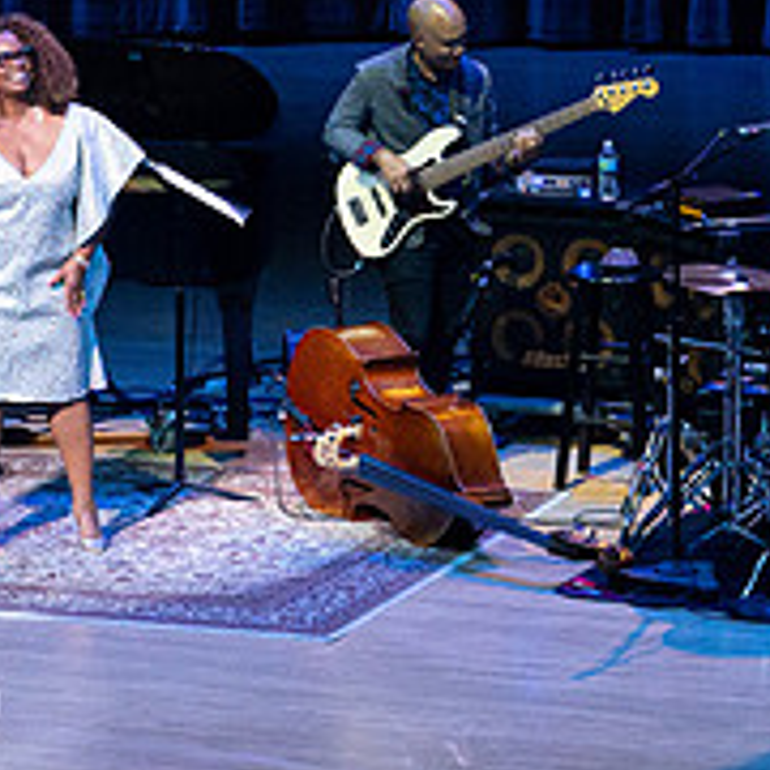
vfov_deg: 5.2
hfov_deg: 5.2
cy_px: 38
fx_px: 8531
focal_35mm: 339
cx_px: 480
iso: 2500
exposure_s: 1/320
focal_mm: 97
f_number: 5.6
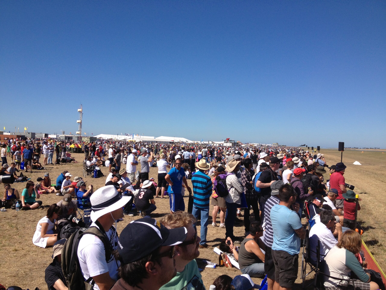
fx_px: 390
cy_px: 145
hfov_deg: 52.6
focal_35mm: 35
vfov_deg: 40.7
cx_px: 193
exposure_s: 1/2304
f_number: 2.4
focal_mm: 4.28
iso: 50
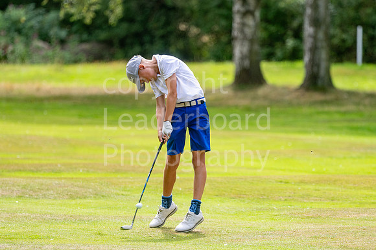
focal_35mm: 450
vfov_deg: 3.1
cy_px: 125
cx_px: 188
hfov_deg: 4.6
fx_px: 4697
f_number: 4
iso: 320
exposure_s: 1/1250
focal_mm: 300
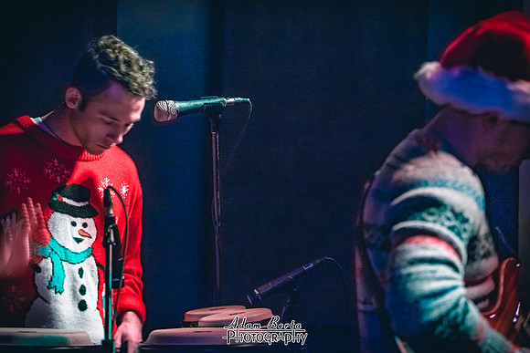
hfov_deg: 22.5
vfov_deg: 15.1
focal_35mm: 90
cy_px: 159
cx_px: 262
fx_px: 1330
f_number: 2.8
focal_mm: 82
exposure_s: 1/100
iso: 3200
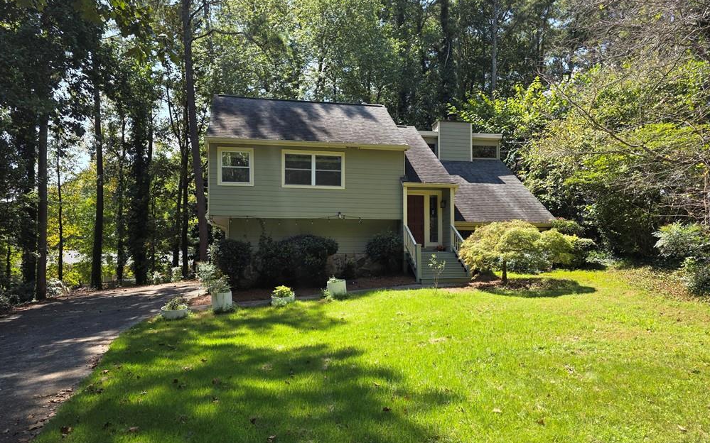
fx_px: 484
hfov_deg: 72.5
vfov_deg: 49.2
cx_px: 347
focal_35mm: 25
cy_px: 242
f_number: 1.7
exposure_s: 1/1391
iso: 80
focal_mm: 6.3
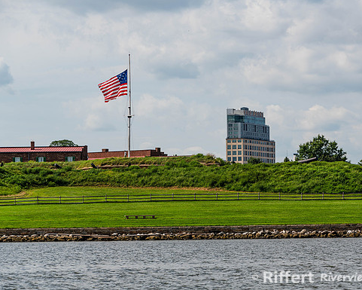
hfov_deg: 12.3
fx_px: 1682
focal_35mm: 157
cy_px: 145
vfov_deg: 9.8
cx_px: 202
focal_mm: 135
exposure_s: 1/400
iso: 64
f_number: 8
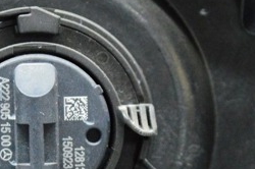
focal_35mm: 211
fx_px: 1495
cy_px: 122
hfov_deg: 9.7
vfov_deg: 6.5
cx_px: 31
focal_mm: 55
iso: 6400
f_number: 5.6
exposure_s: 1/80
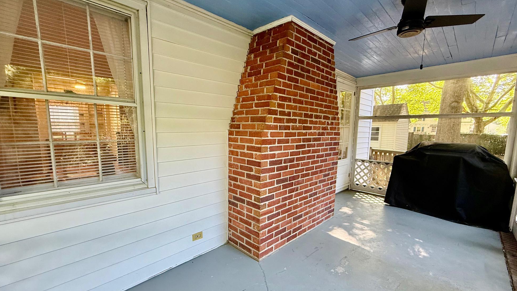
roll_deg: -0.9
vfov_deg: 67.0
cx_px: 252
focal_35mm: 16
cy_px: 157
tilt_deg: -6.9
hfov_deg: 99.3
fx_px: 219
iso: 250
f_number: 2.2
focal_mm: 2.22
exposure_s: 1/99
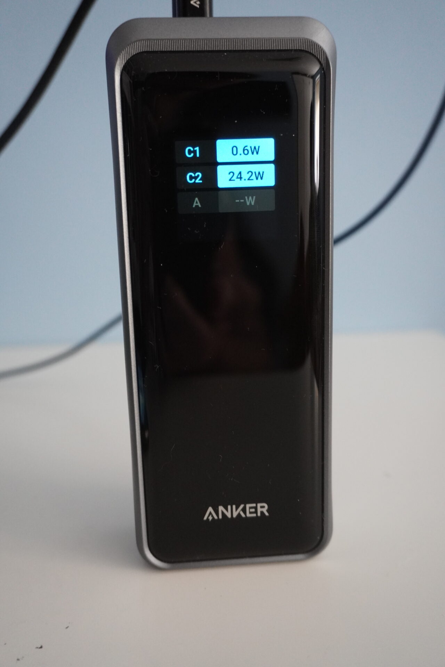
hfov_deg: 41.7
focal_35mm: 32
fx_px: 584
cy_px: 334
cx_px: 222
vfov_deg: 59.5
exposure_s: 1/60
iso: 2500
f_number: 4
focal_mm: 21
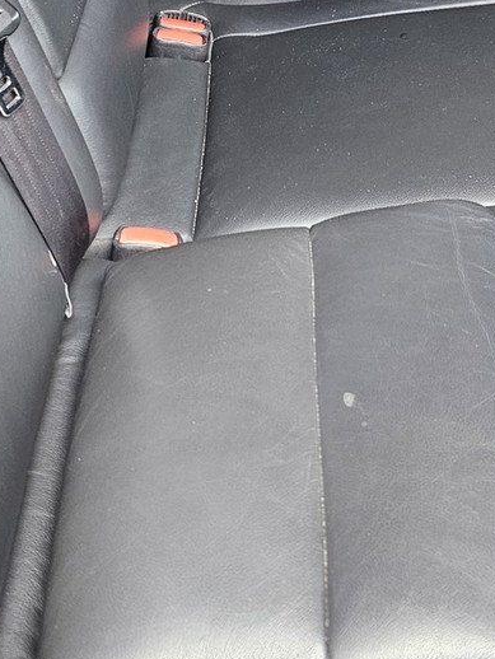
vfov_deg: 26.8
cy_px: 117
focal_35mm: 71
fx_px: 1353
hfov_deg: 20.6
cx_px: 155
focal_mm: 5.4
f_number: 1.8
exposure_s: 1/100
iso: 200
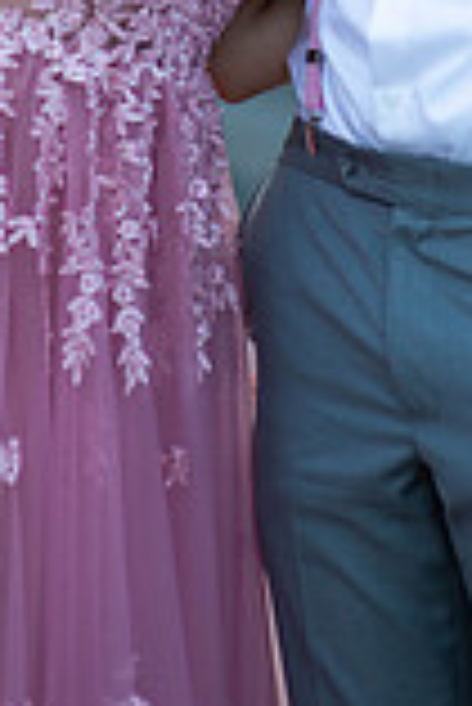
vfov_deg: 8.4
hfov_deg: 5.7
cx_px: 258
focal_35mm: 243
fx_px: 4768
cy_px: -162
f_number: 2
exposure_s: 1/1000
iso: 250
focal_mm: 85
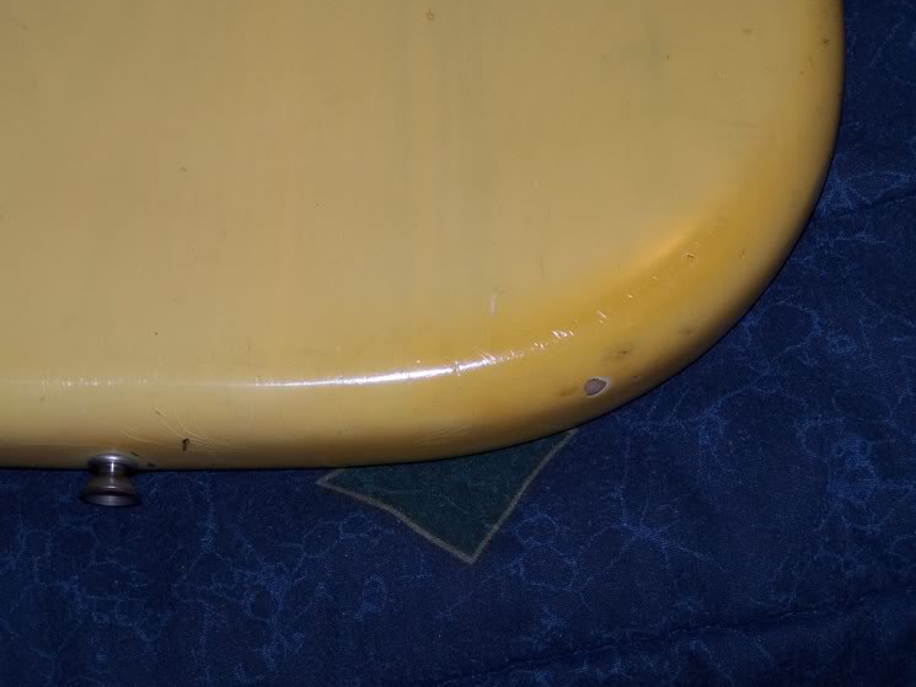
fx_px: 2329
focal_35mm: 88
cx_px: 452
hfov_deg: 22.3
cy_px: 351
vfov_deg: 16.8
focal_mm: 13.7
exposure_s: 1/90
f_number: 3.2
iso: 80
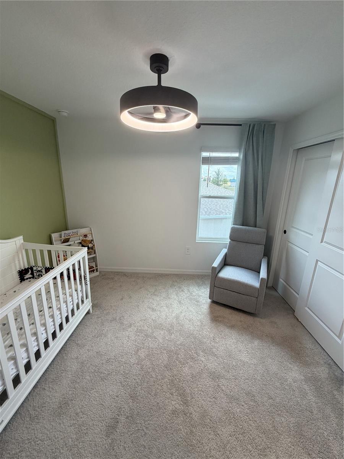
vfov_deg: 102.1
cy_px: 230
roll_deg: -2.0
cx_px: 172
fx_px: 186
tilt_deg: -13.6
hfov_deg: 85.7
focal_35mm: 14
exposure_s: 1/119
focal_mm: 2.22
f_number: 2.2
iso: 160
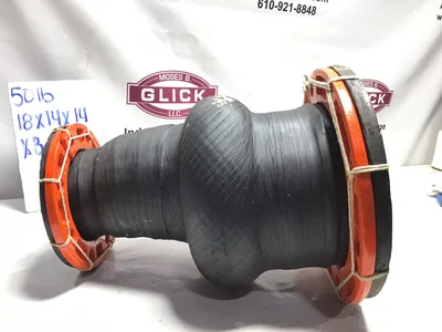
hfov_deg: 58.4
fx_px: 396
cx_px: 221
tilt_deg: -15.7
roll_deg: -5.0
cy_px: 166
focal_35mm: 31
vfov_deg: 45.4
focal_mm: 3.3
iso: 25
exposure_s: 1/30
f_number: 2.4
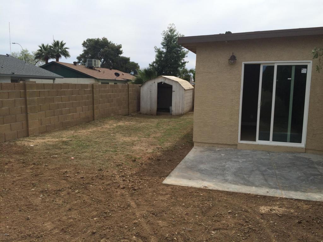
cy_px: 121
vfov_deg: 48.2
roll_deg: -0.6
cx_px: 162
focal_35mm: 29
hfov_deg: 61.7
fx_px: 271
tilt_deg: -8.5
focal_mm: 4.15
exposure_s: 1/2933
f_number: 2.2
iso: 32
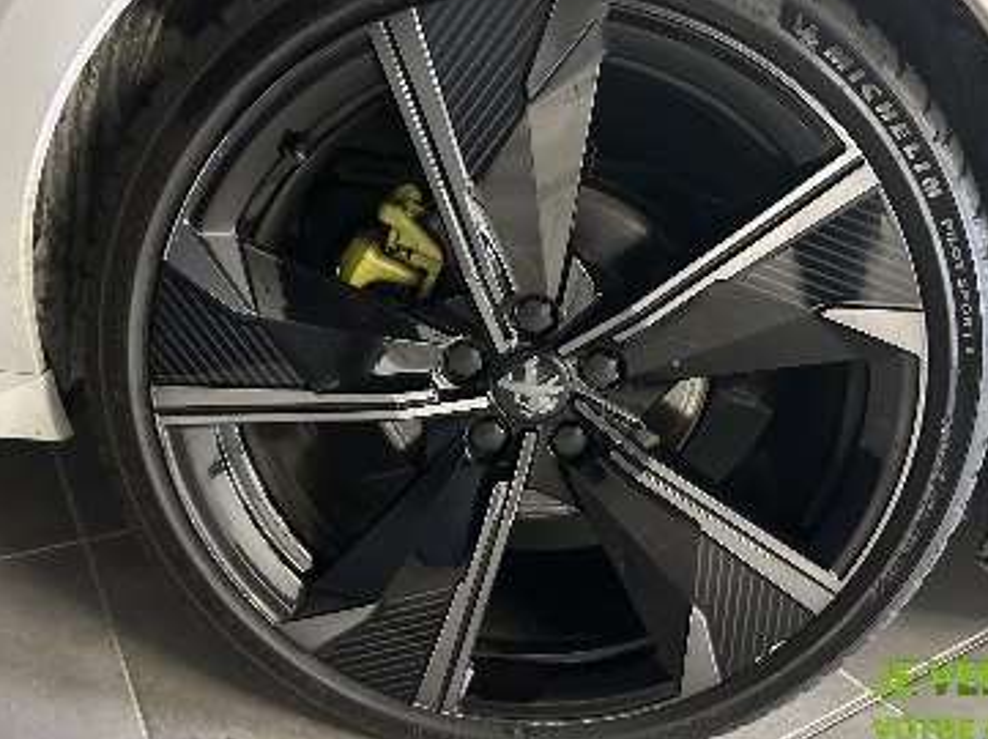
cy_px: 337
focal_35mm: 30
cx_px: 515
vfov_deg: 46.7
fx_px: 855
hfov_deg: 60.0
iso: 500
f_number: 1.5
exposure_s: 1/25
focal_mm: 5.7
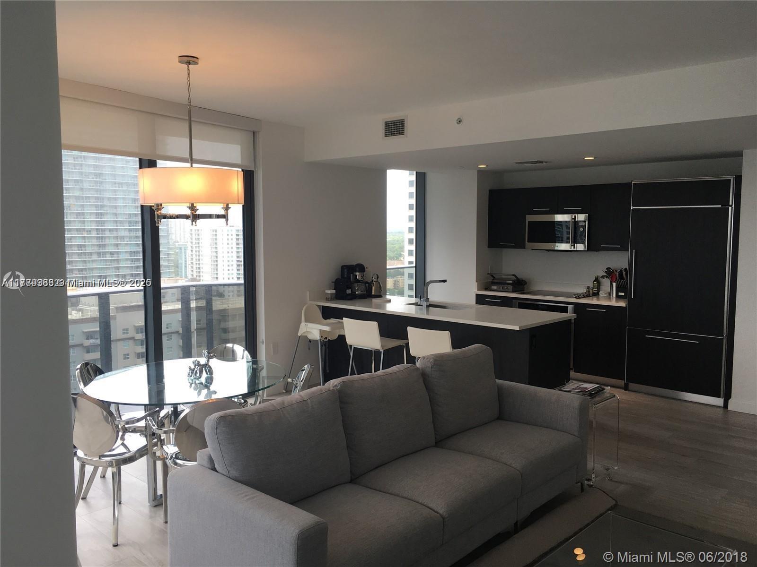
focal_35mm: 29
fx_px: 634
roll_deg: +1.3
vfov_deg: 48.2
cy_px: 284
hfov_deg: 61.7
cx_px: 378
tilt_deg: -3.9
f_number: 2.2
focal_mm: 4.15
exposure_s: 1/120
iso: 32
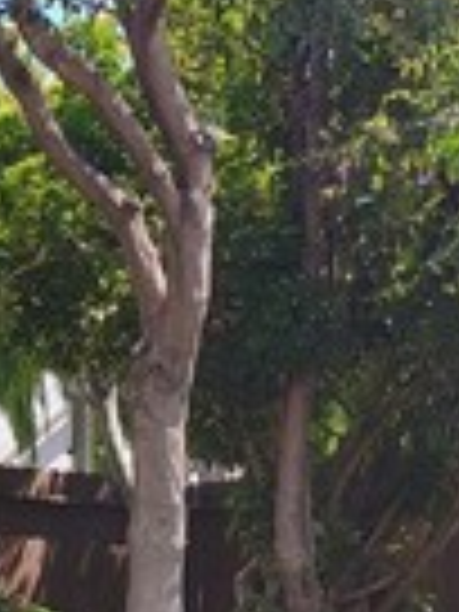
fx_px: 1998
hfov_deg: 12.9
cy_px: 126
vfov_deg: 17.3
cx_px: -16
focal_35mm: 113
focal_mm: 5.56
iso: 100
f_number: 1.8
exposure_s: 1/393
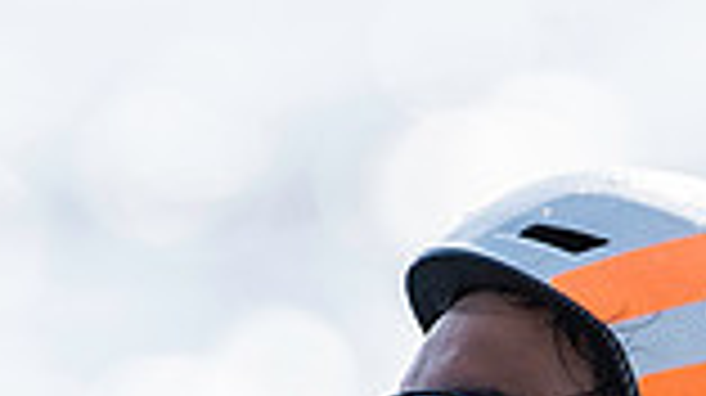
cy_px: 677
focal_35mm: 1746
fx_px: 32658
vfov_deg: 0.7
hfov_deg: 1.2
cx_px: 657
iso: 200
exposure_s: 1/2000
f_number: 5
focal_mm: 300
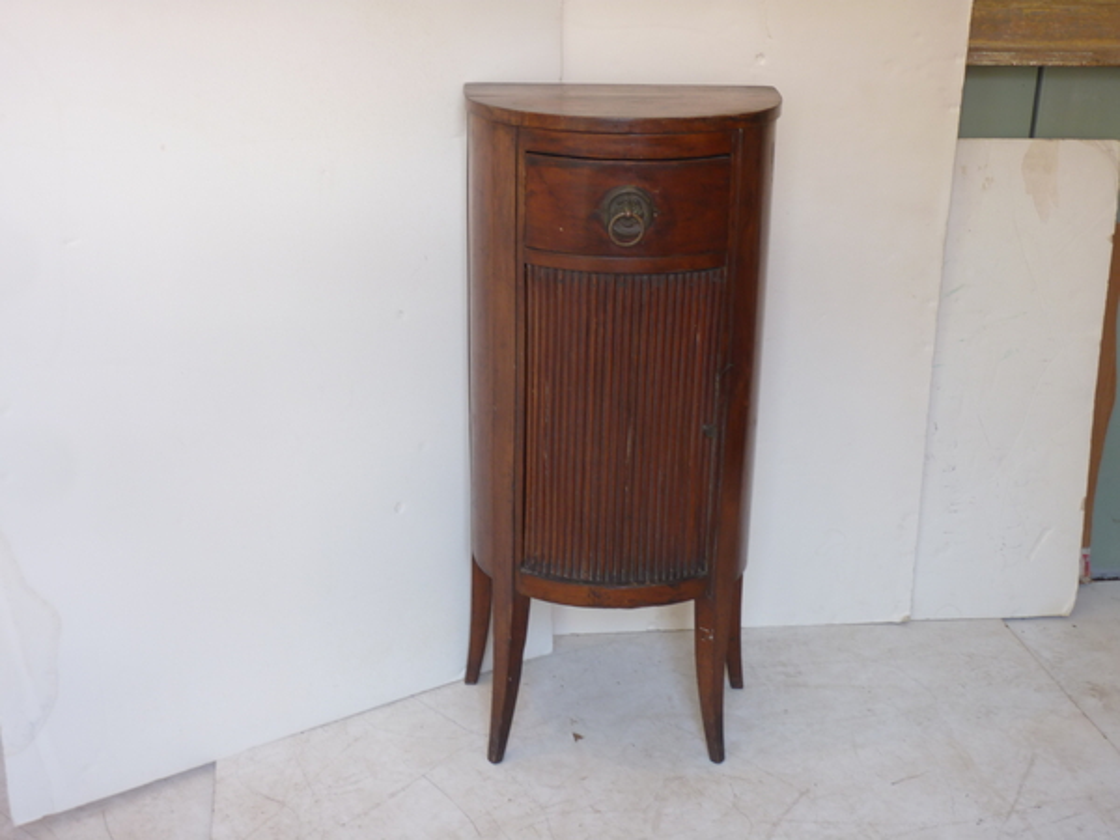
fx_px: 1456
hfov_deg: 42.1
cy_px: 420
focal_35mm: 45
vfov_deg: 32.2
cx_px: 560
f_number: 3.7
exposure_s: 1/8
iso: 80
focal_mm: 7.3
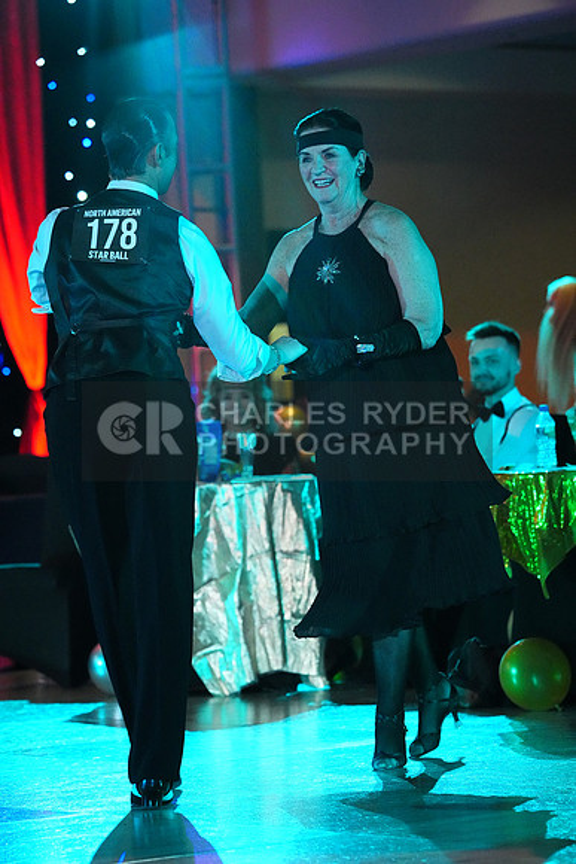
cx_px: 288
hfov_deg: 9.4
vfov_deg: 14.1
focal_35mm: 146
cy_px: 432
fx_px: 3502
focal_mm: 146
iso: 16000
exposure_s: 1/400
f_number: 4.5
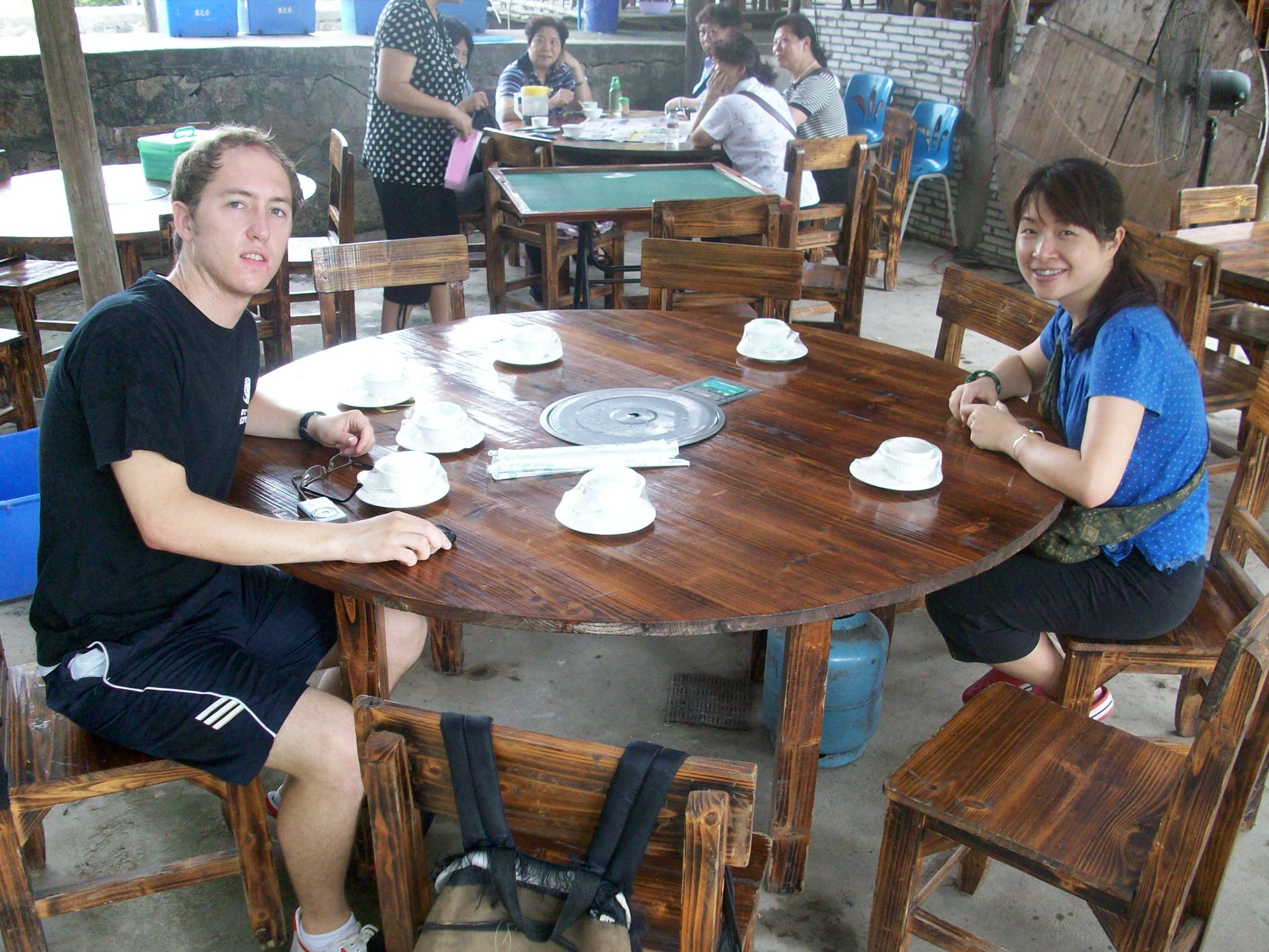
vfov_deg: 41.8
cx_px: 634
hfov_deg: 54.0
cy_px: 476
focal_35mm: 34
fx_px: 1246
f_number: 2.8
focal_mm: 5.7
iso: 160
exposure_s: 1/65.4
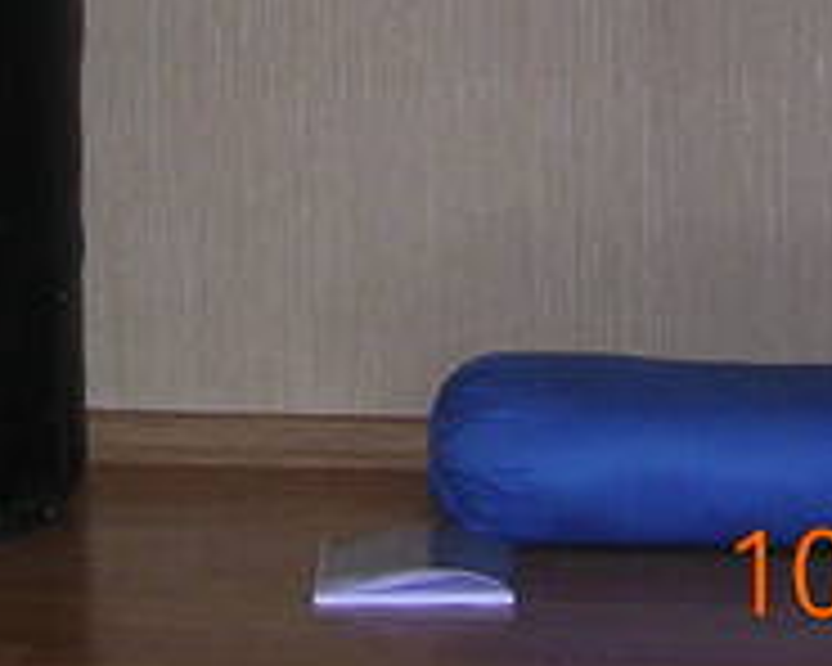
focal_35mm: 160
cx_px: 139
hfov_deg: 12.0
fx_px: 3940
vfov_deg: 9.3
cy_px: -495
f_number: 2.8
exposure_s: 1/60.1
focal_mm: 5.8
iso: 186
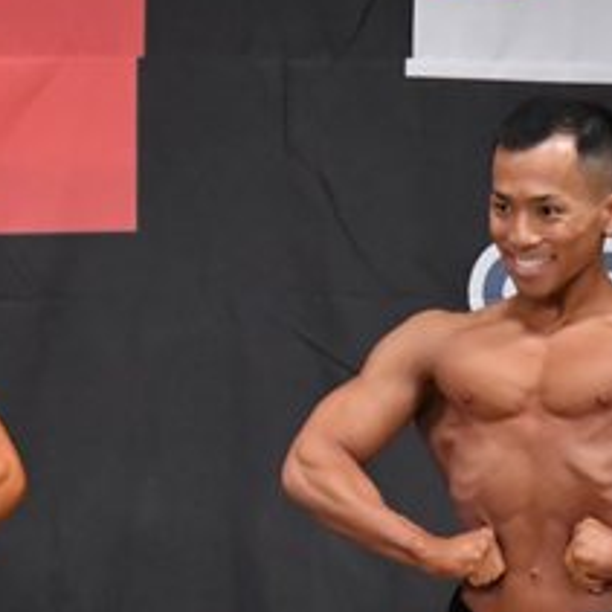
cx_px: -120
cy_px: 664
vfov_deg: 2.6
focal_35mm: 678
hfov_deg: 2.6
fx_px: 13562
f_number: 5.6
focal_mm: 145
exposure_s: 1/400
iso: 5000
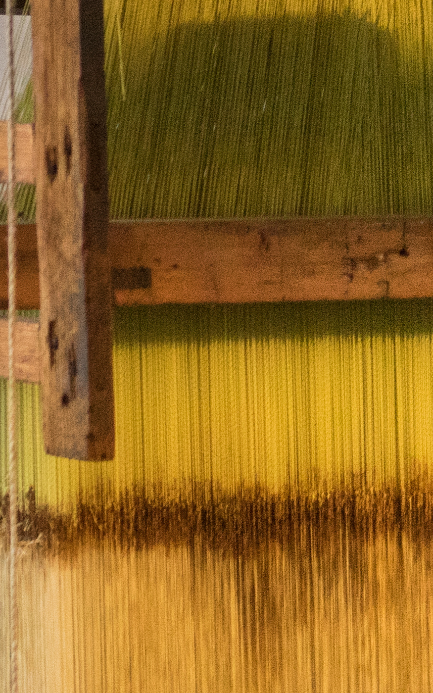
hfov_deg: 7.1
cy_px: -25
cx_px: -1057
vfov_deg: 13.2
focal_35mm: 156
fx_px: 2947
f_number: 2.8
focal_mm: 35
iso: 2000
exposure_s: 1/160
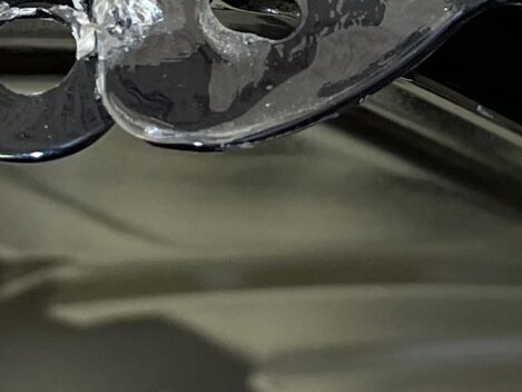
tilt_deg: -61.0
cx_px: 267
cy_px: 14
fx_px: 2142
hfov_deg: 13.9
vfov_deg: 10.4
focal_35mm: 142
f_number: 1.6
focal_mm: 4.2
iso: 125
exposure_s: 1/100
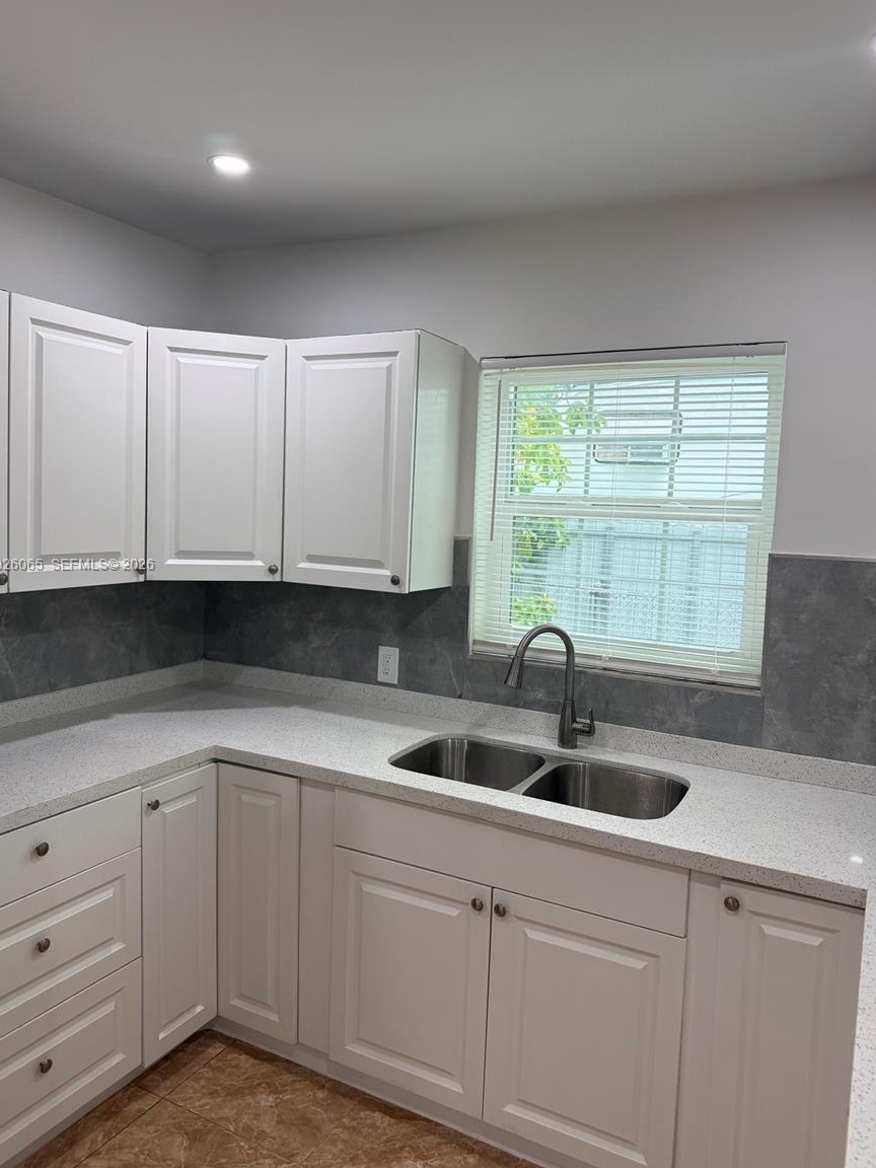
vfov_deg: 69.4
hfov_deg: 54.9
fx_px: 844
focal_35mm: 25
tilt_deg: -4.6
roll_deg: -2.2
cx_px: 423
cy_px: 566
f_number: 1.78
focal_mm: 6.76
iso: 64
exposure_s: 1/128
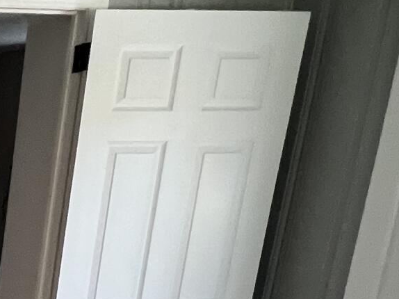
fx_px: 783
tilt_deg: -13.9
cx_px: -345
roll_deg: -0.6
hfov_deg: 19.7
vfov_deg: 19.5
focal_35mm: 68
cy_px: 412
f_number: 1.8
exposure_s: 1/120
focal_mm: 1.57
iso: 250
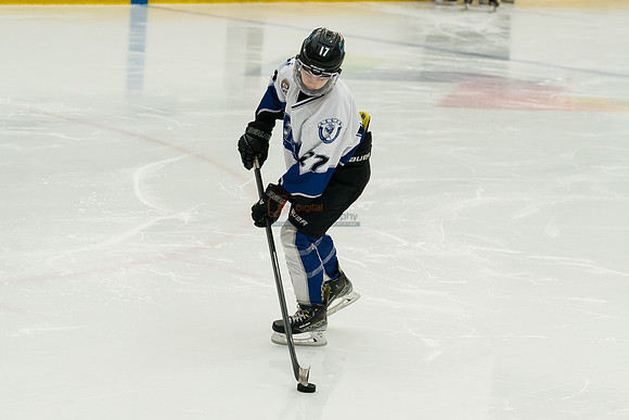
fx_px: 2485
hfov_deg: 14.4
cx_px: 304
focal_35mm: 142
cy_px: 209
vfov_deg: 9.7
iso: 1600
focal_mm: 73
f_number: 3.5
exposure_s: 1/1600
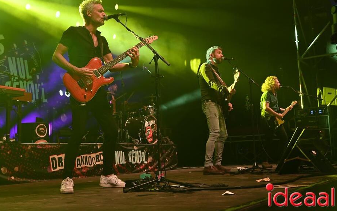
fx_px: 441
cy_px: 104
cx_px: 173
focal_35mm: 48
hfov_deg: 41.8
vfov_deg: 26.9
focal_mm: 44
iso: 1250
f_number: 5.6
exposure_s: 1/125
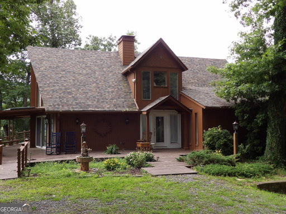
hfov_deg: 55.4
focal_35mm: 33
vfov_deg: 42.9
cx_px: 143
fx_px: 273
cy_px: 107
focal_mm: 5.9
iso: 100
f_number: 3.6
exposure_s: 1/200
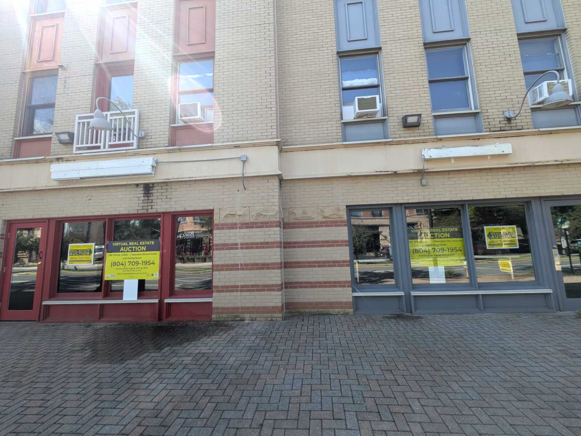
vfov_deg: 85.7
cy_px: 218
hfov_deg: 102.1
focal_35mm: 14
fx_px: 235
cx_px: 290
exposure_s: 1/349
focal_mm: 1.83
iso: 48
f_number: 2.2
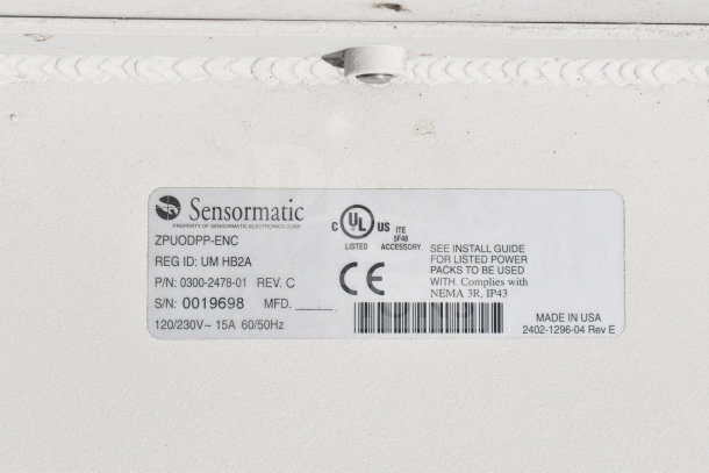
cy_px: 236
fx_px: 1418
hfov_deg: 28.1
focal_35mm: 72
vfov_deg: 18.9
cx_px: 354
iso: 200
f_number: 11
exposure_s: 1/500
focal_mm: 48
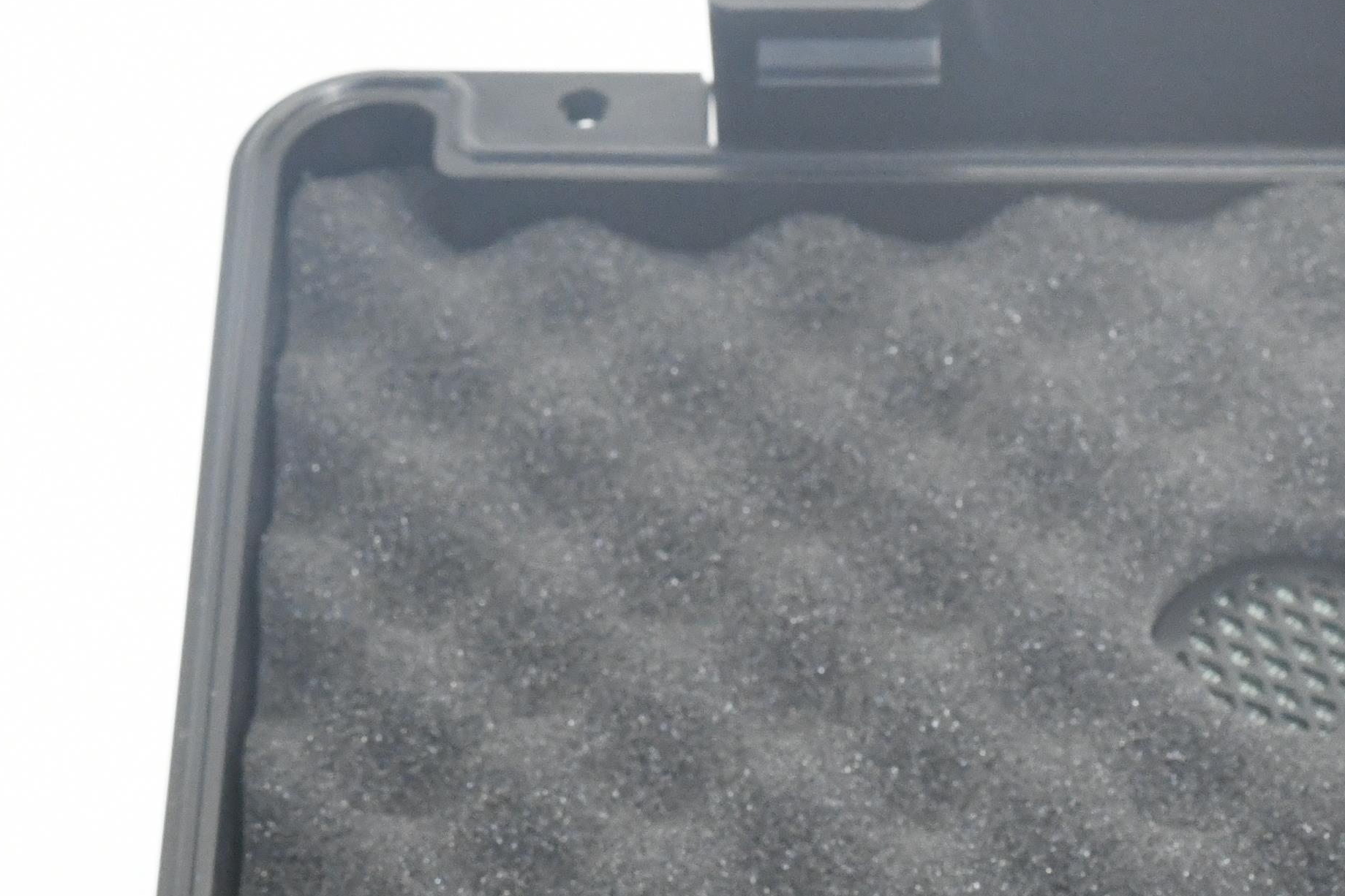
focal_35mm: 202
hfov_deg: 10.1
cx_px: 1321
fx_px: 7546
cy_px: 1041
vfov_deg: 6.8
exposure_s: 1/80
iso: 3200
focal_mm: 60
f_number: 16
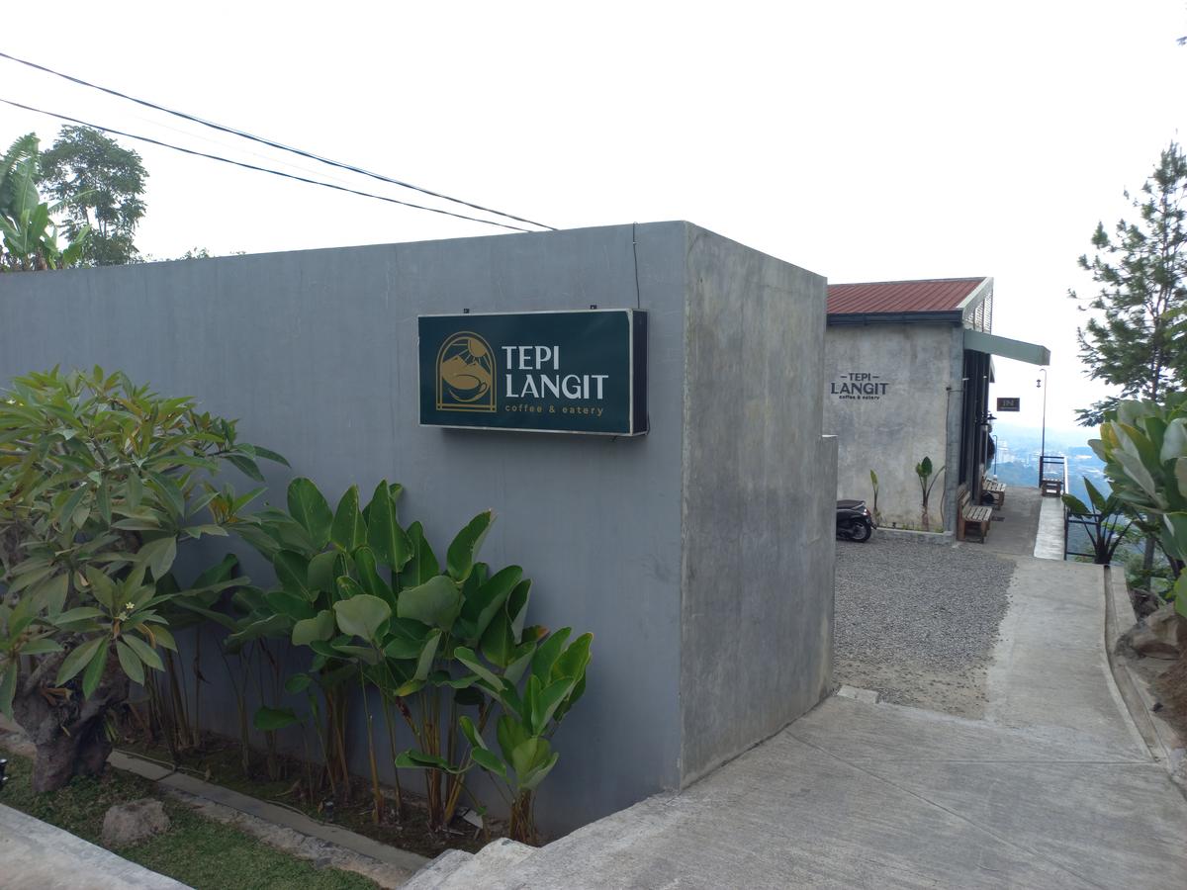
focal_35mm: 25
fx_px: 857
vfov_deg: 54.9
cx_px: 594
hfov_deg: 69.4
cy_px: 445
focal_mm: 4.6
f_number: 1.8
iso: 25
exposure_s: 1/243
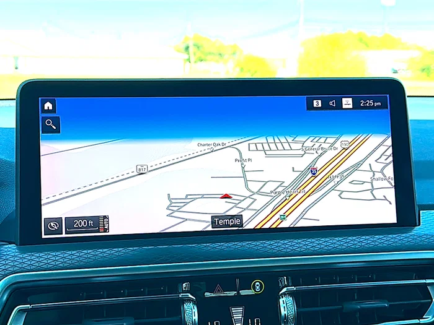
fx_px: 614
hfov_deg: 38.9
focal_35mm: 49
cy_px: 162
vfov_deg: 29.7
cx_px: 217
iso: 80
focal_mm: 6.86
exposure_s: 1/844
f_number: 1.78
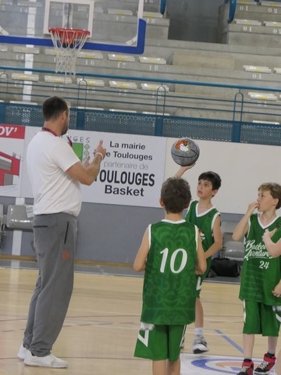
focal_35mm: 156
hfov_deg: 9.5
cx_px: 140
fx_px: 1688
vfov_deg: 12.7
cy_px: 188
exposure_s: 1/125
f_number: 2.8
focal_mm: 26.4
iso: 1000
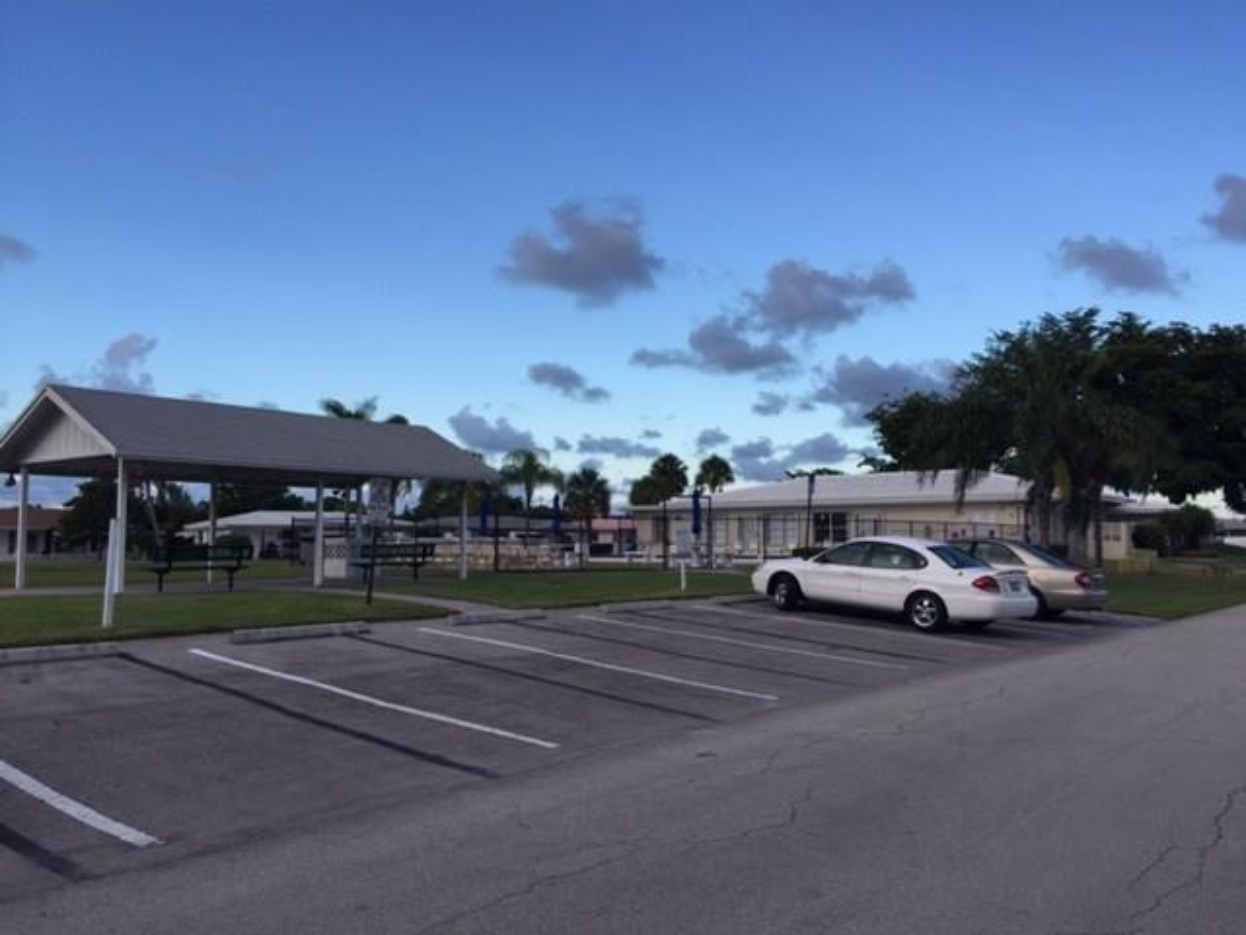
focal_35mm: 29
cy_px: 468
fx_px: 1044
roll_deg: -1.8
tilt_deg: +4.9
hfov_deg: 61.7
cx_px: 623
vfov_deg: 48.2
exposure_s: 1/494
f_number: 2.2
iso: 32
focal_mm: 4.15
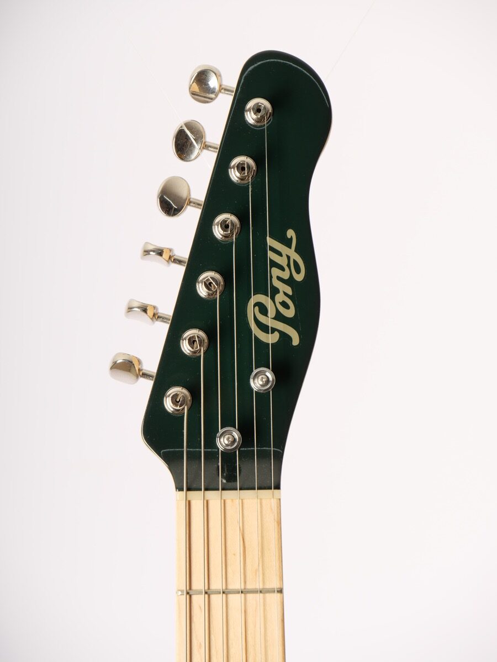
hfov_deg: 7.3
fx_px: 3905
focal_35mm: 204
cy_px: 331
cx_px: 248
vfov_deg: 9.7
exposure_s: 1/200
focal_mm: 102
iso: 200
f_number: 7.1
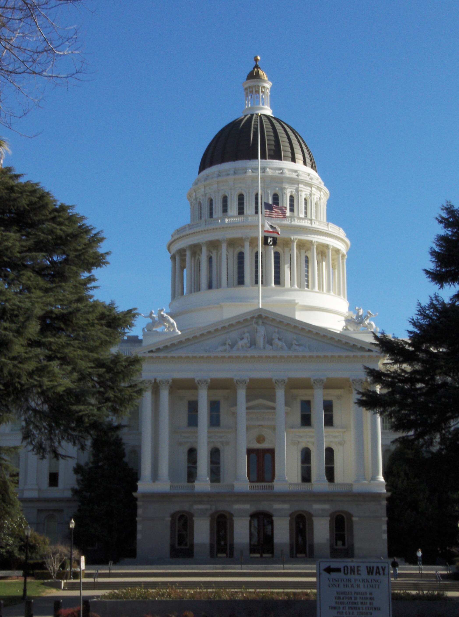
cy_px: 308
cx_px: 230
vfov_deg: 26.1
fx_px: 1332
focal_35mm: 75
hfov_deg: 19.6
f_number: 8.69
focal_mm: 12
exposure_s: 1/338
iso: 100
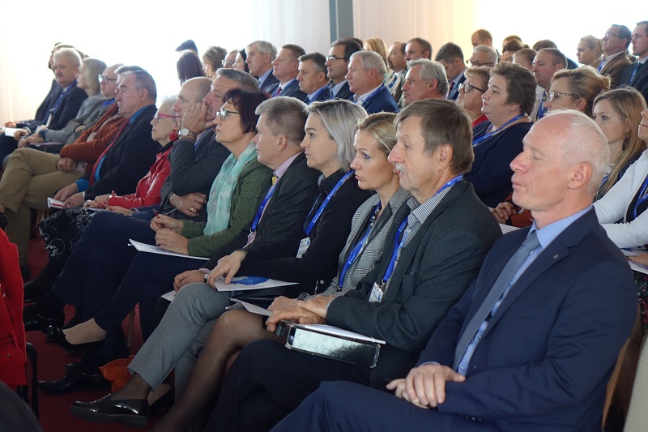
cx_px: 324
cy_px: 216
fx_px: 1404
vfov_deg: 17.5
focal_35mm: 78
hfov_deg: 26.0
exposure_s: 1/10
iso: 800
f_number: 2.8
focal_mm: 28.47
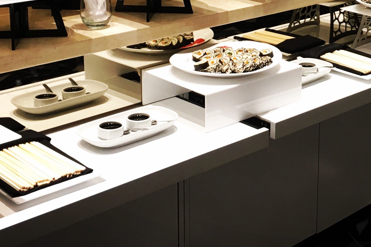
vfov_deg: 18.0
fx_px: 762
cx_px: 318
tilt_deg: -11.6
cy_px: 5
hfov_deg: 26.6
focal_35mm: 74
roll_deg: -3.1
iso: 50
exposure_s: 1/33
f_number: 2.2
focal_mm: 4.15
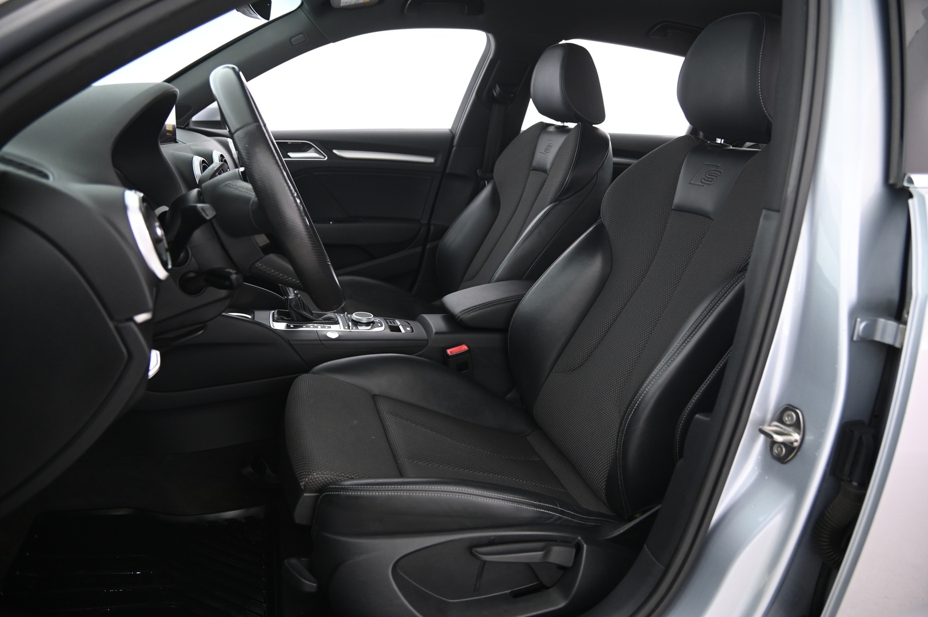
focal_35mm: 24
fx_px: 618
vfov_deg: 53.1
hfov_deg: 73.8
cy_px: 308
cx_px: 464
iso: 2000
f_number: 4
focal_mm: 24
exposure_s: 1/15
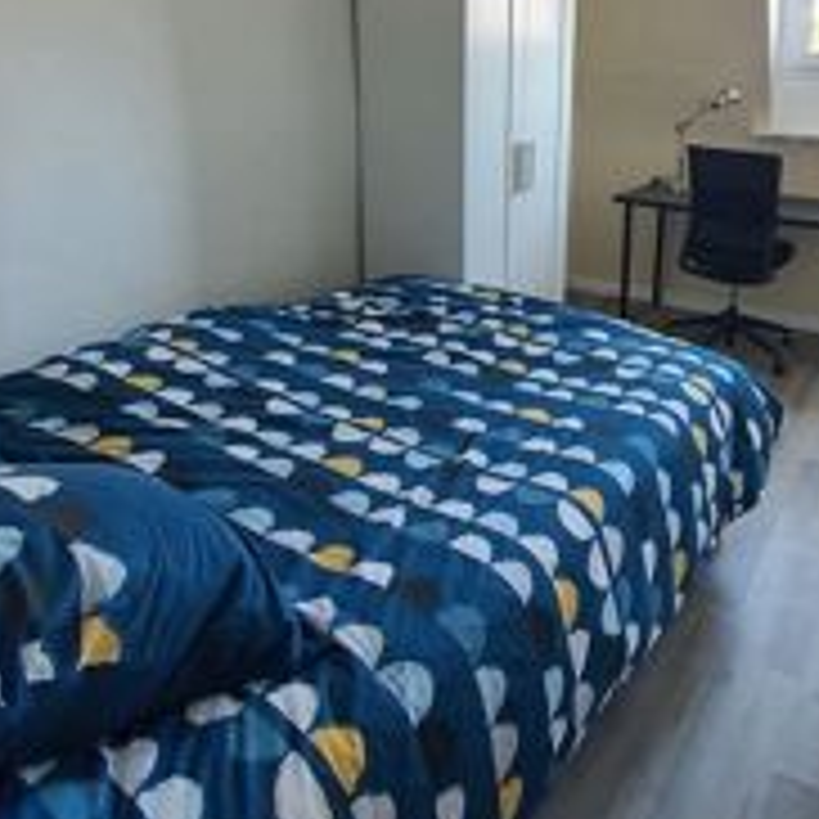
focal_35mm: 27
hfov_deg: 56.5
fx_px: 723
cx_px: 603
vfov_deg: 56.8
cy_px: 227
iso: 250
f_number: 2.2
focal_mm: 1.8
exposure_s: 1/50
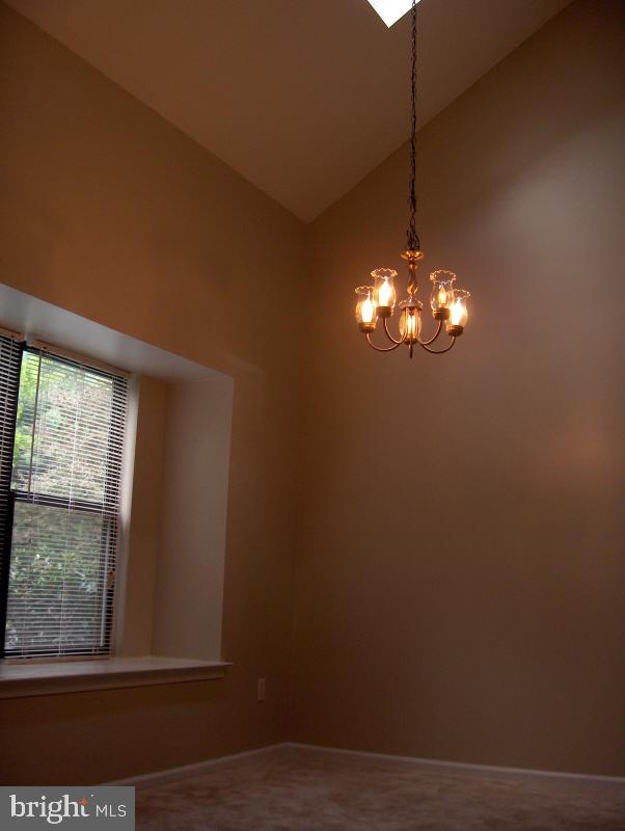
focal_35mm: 39
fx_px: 937
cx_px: 312
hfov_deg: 36.9
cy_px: 416
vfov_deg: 47.8
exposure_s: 1/88.2
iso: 200
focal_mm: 8
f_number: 2.8
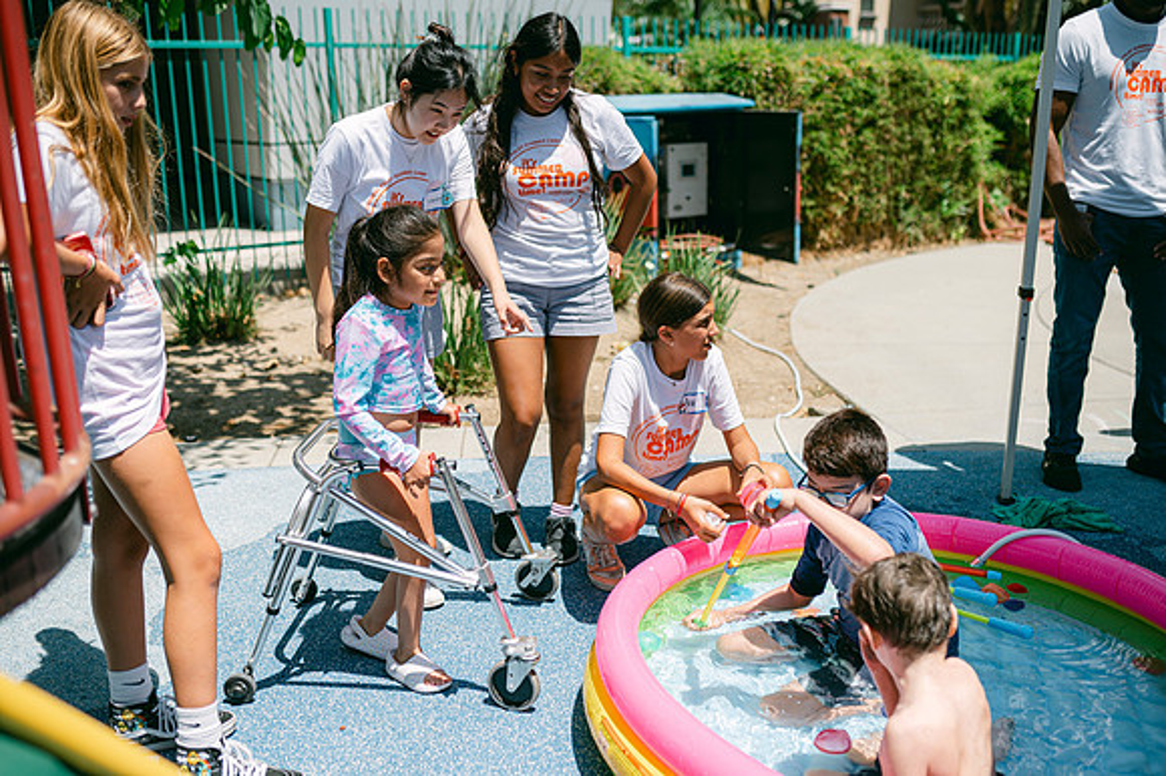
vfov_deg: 37.8
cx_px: 583
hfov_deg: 54.5
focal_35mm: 35
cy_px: 388
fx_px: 1133
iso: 100
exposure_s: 1/6400
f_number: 2
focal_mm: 35
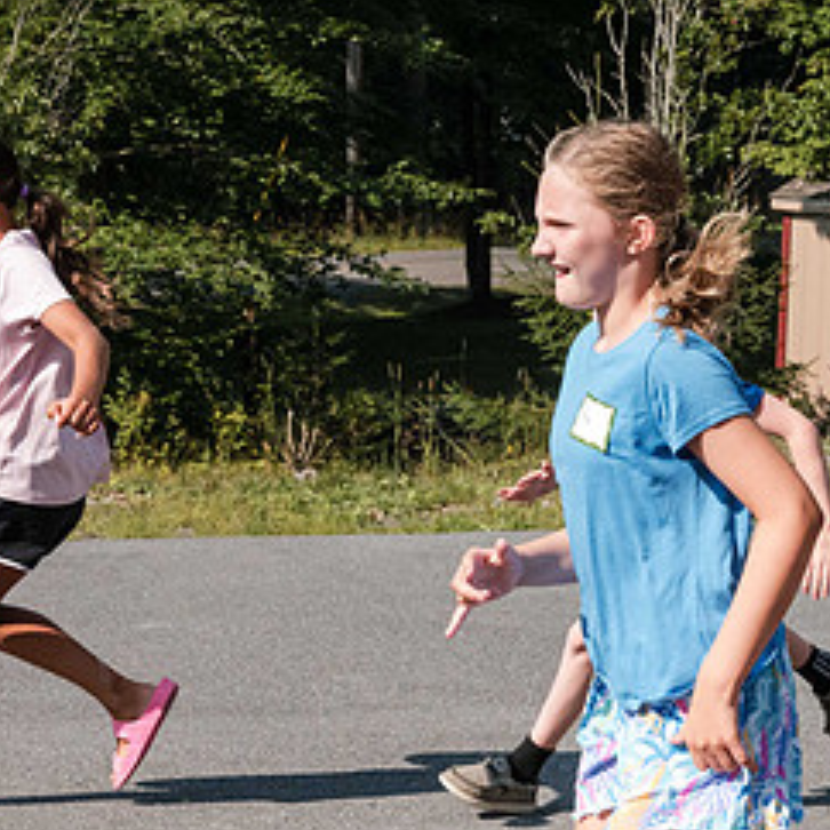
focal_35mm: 181
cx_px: 625
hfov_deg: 9.6
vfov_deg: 9.6
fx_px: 4910
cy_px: 600
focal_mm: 85
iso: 6400
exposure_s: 1/4000
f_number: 16
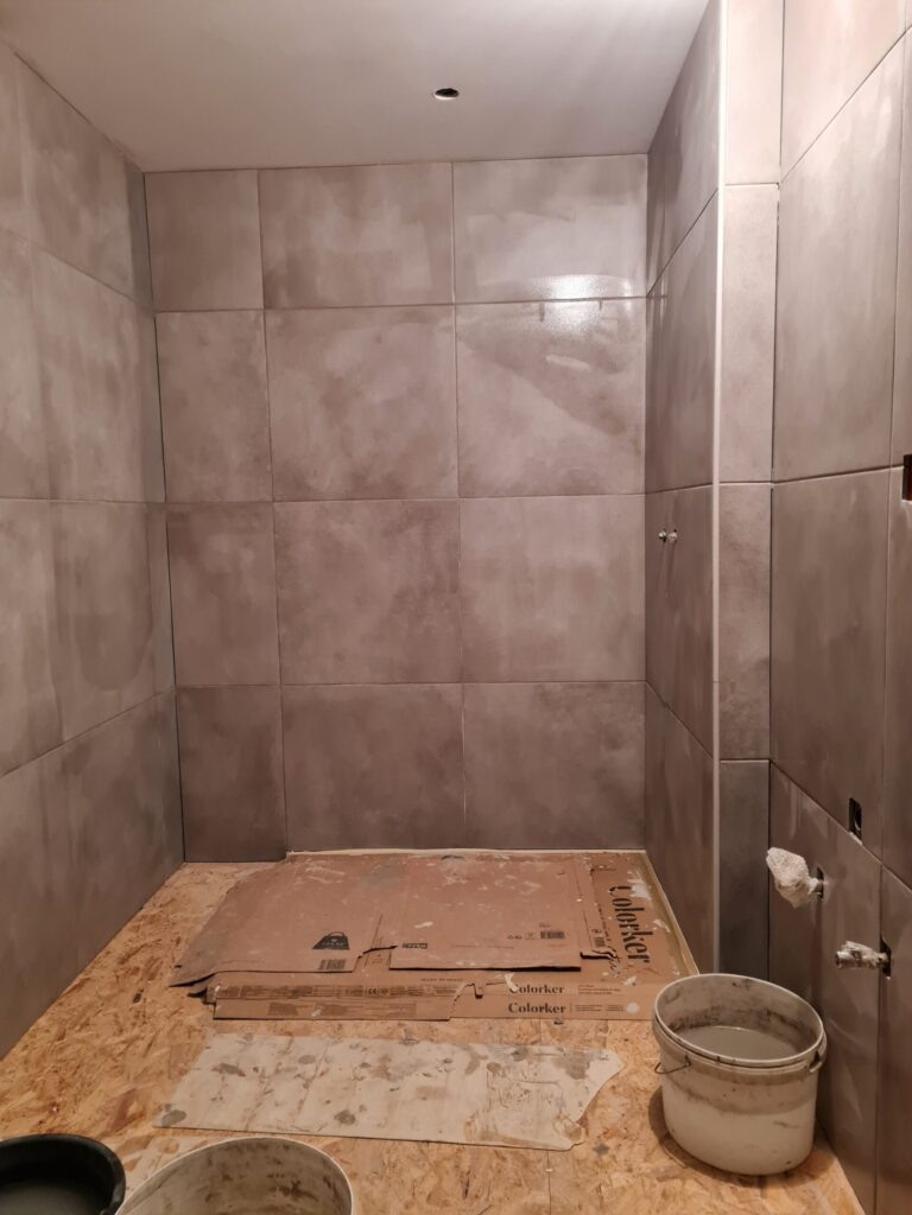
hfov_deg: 53.1
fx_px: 913
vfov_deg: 67.3
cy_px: 608
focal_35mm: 26
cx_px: 456
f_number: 1.8
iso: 500
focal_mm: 5.4
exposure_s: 1/50
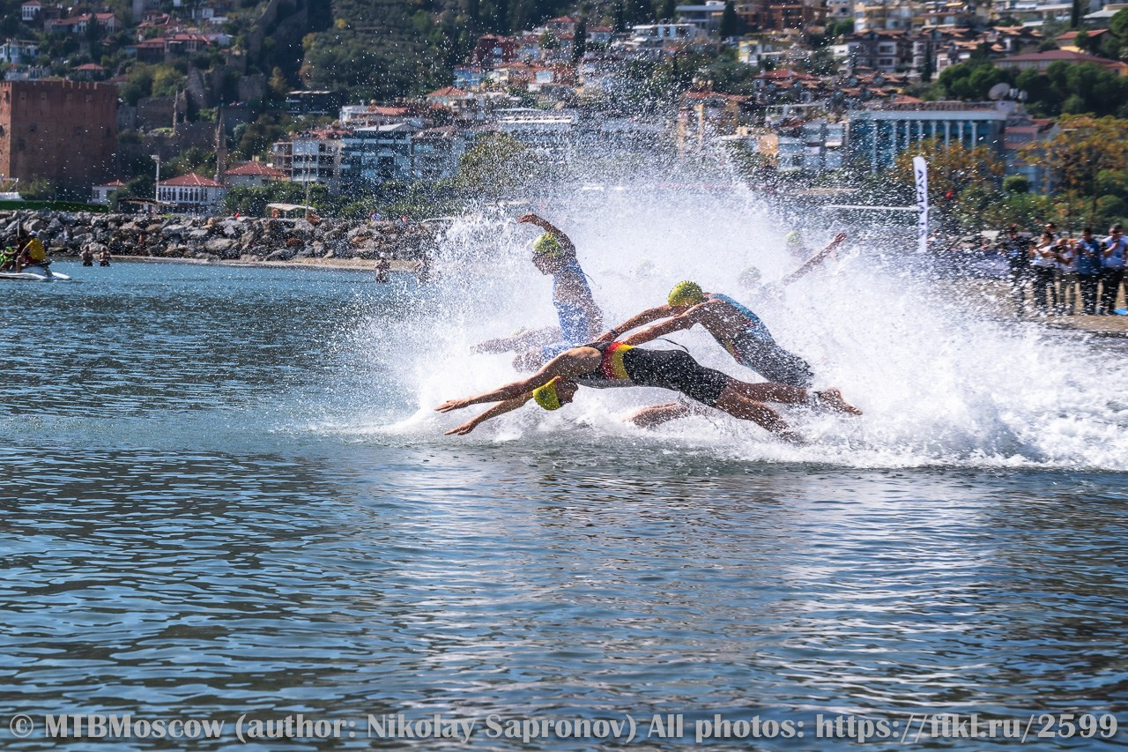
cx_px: 564
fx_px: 3039
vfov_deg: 14.1
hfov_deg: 21.0
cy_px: 376
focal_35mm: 97
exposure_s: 1/500
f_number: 9
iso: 100
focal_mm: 97
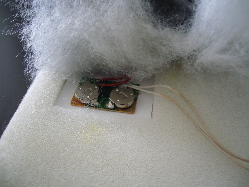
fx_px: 252
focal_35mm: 35
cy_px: 94
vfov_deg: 40.7
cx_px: 124
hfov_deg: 52.6
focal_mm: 5.8
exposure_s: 1/13
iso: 200
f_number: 2.8
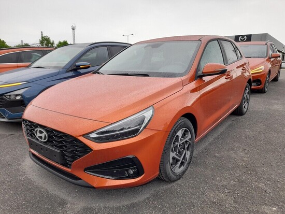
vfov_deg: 54.9
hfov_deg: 69.4
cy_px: 107
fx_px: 206
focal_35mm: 25
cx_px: 142
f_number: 2
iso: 20
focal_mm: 4.6
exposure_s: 1/163
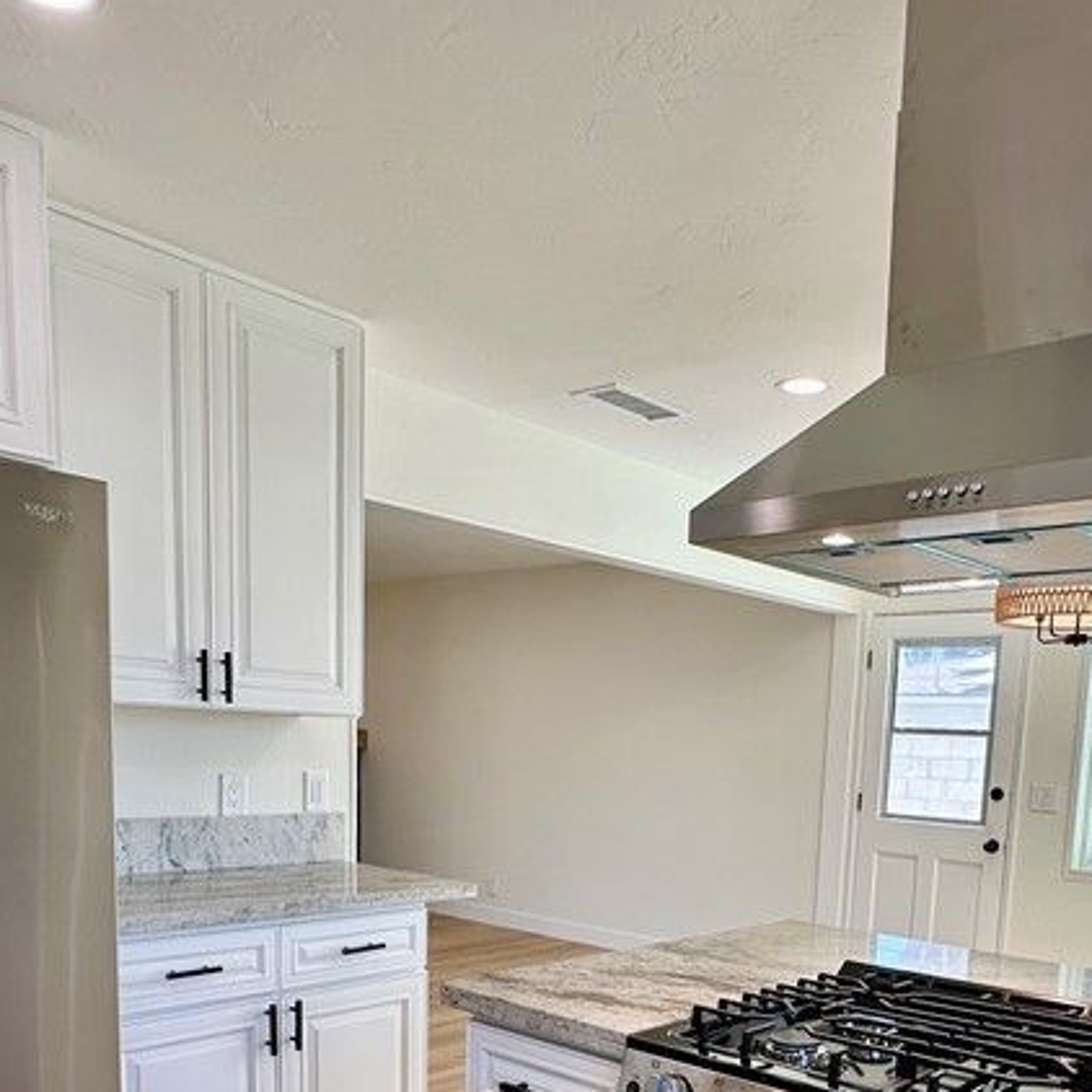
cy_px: 904
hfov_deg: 53.7
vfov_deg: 50.1
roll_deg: -1.3
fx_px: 1071
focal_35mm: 30
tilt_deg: -7.9
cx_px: 655
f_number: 2.2
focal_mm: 2.22
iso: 50
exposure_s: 1/120
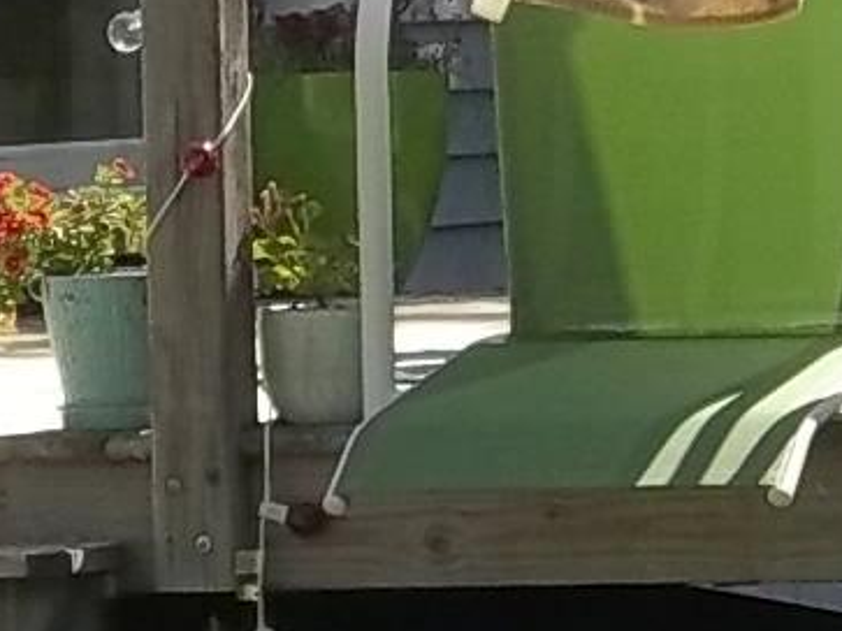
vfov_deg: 3.6
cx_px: 833
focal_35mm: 418
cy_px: 617
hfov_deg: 4.7
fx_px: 10164
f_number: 3.9
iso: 80
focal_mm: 13.2
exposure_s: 1/400
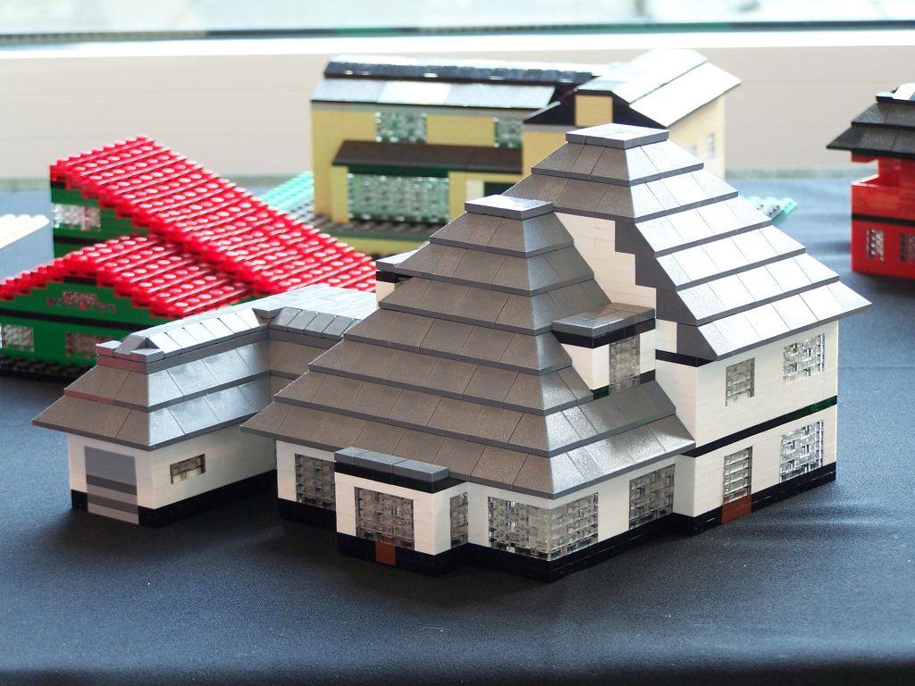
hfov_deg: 18.7
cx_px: 458
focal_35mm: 105
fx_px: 2775
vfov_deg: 14.1
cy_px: 343
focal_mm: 17.5
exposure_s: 1/10
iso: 80
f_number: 3.2
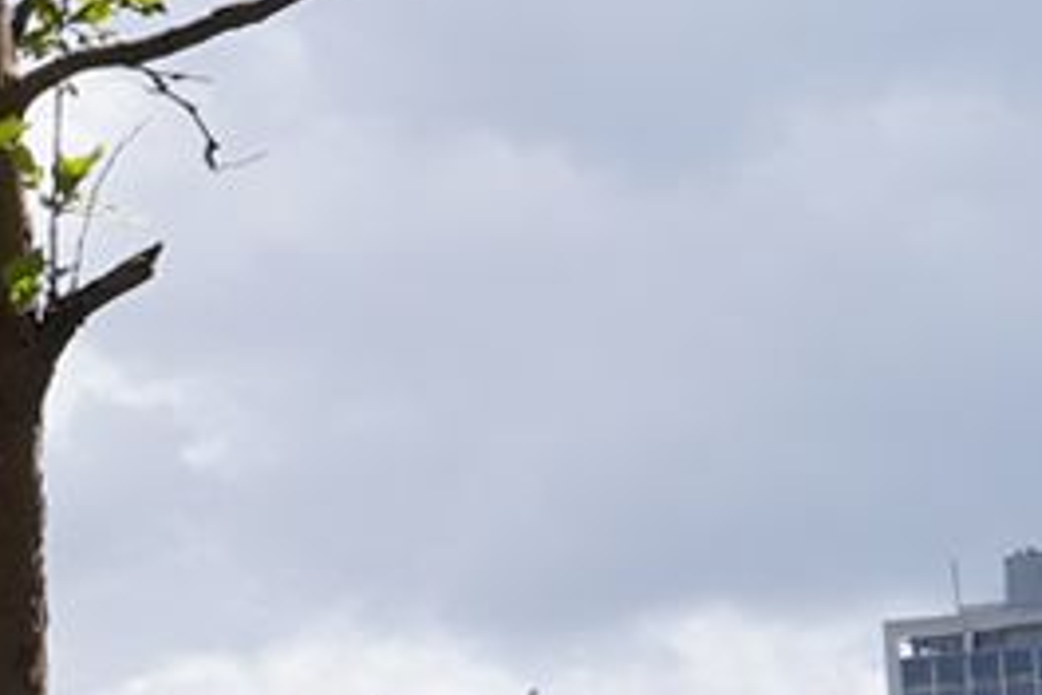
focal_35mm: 182
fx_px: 5267
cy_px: 738
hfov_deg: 9.0
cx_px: -2195
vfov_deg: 7.5
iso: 100
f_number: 16
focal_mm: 24
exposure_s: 1/100
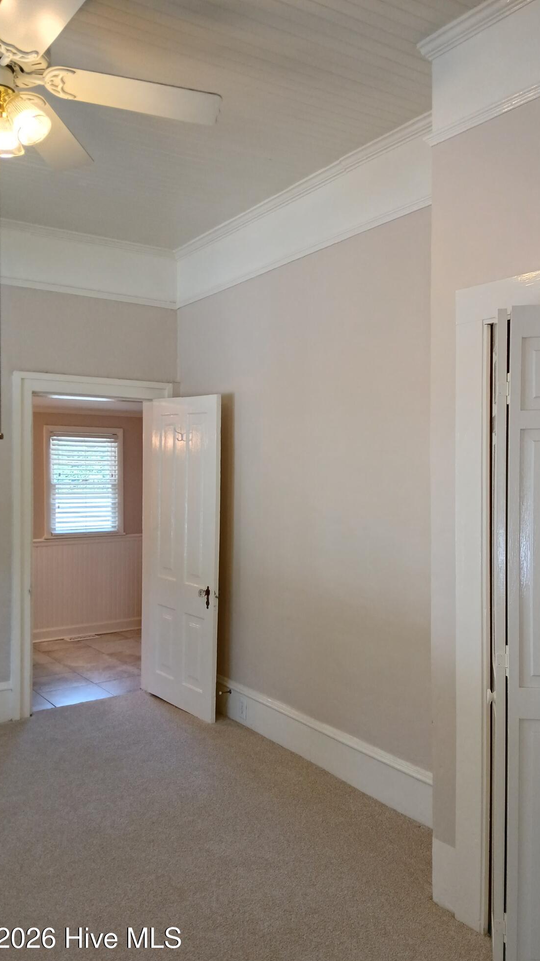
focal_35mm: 29
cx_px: 341
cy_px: 491
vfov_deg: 66.1
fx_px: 738
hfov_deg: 39.9
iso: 125
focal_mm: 3.98
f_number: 1.8
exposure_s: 1/60
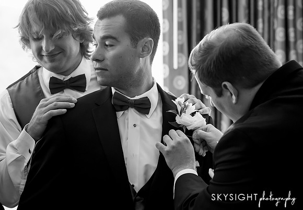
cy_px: 112
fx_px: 998
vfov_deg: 12.0
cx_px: 172
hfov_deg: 17.3
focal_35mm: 117
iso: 1250
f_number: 5
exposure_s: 1/320
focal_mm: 100
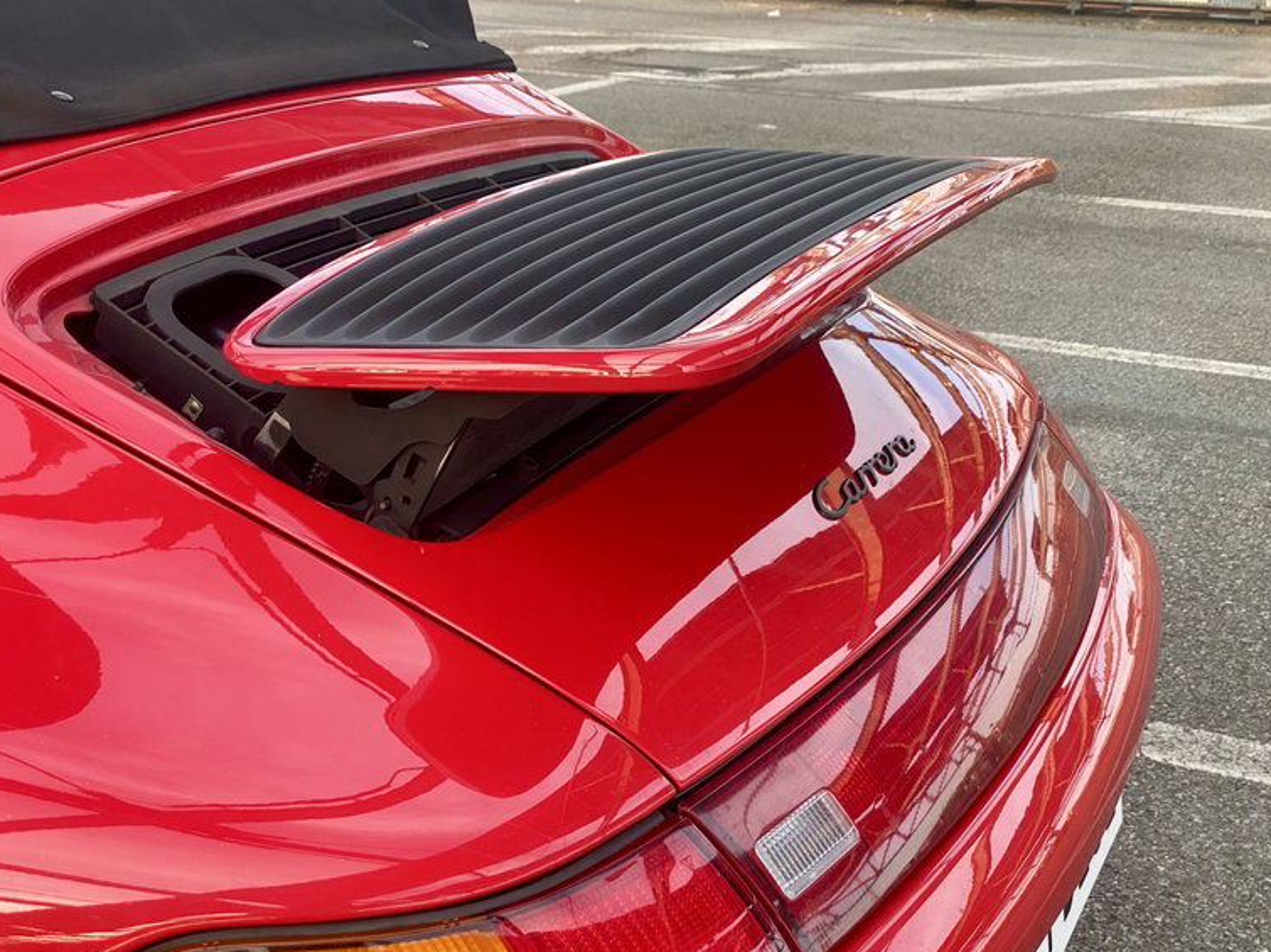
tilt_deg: -18.3
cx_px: 637
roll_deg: -3.3
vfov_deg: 27.5
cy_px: 472
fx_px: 1945
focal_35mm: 53
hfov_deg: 36.2
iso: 50
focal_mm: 6
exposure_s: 1/122
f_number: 2
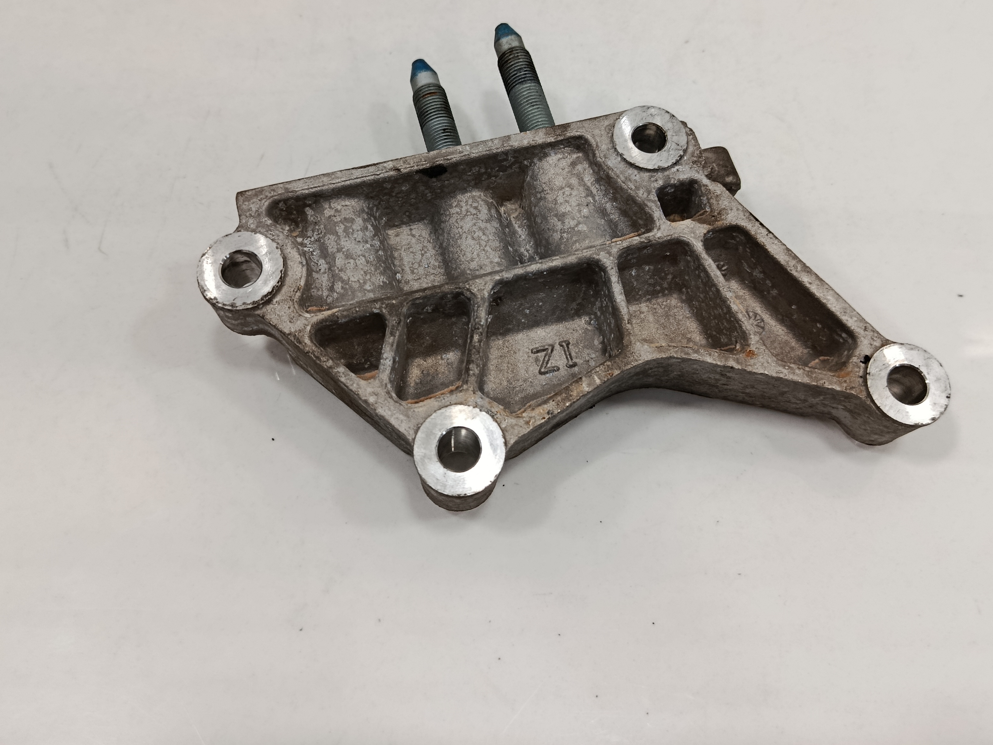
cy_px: 270
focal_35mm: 31
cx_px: 511
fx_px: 889
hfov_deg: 58.3
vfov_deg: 45.0
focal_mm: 5.24
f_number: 1.7
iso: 801
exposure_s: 1/100
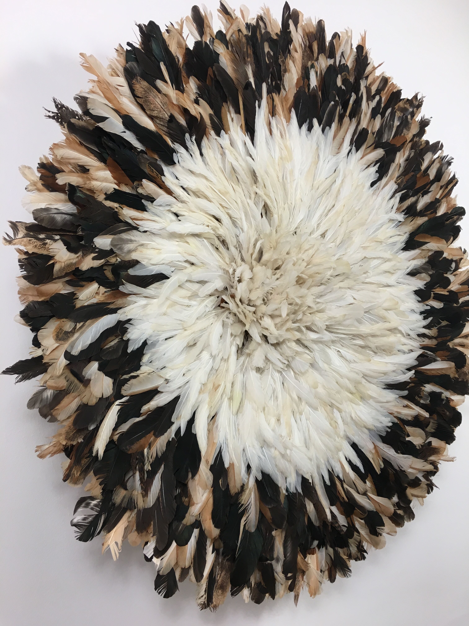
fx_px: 524
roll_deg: +4.3
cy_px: 313
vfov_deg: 61.7
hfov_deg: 48.2
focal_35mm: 29
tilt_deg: +4.1
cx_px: 234
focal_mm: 4.15
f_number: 2.2
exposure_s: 1/33
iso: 25
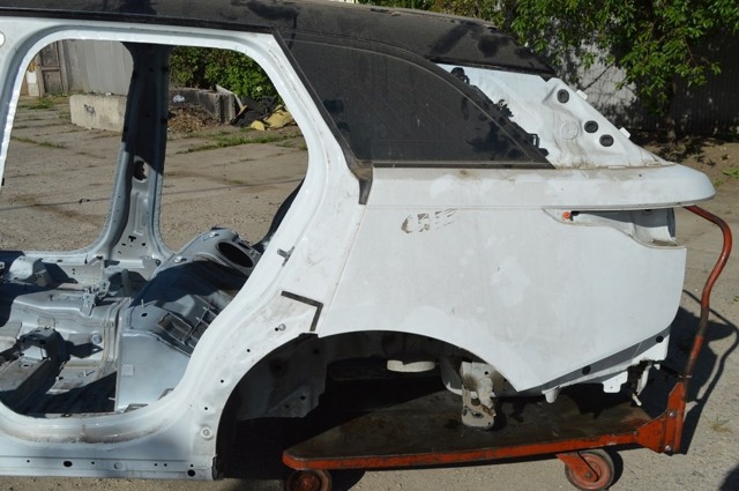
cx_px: 370
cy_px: 246
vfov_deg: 38.3
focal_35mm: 34
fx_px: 707
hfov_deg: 55.2
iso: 100
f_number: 10
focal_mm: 23
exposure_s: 1/400
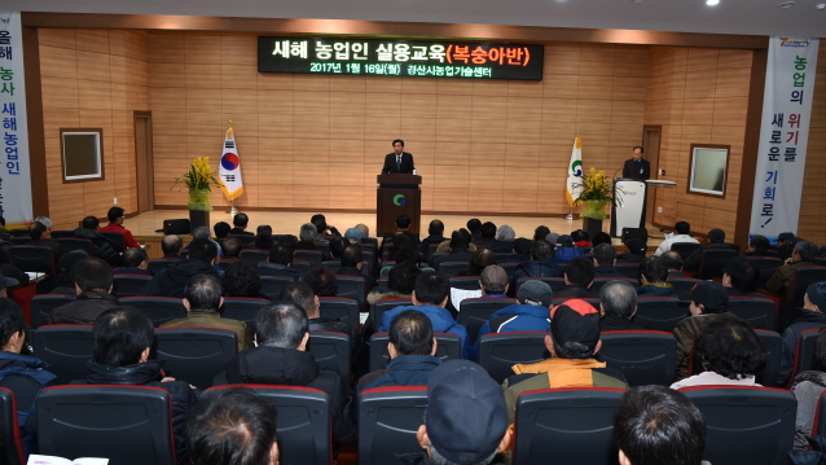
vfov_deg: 36.7
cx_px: 417
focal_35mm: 32
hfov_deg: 61.0
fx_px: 701
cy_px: 240
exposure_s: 1/60
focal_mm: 30
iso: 500
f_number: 6.3
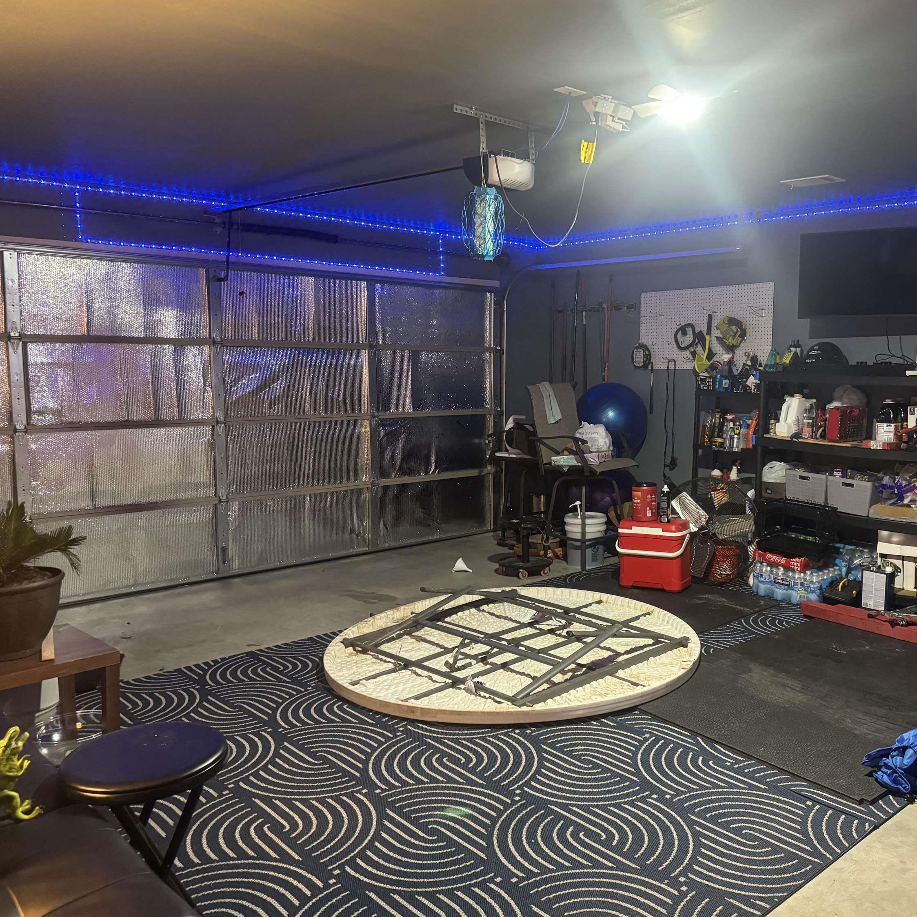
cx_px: 568
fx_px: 869
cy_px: 456
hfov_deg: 55.0
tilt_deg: -7.5
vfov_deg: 55.6
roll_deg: -0.5
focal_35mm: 29
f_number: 1.78
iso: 800
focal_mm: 6.76
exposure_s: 1/41
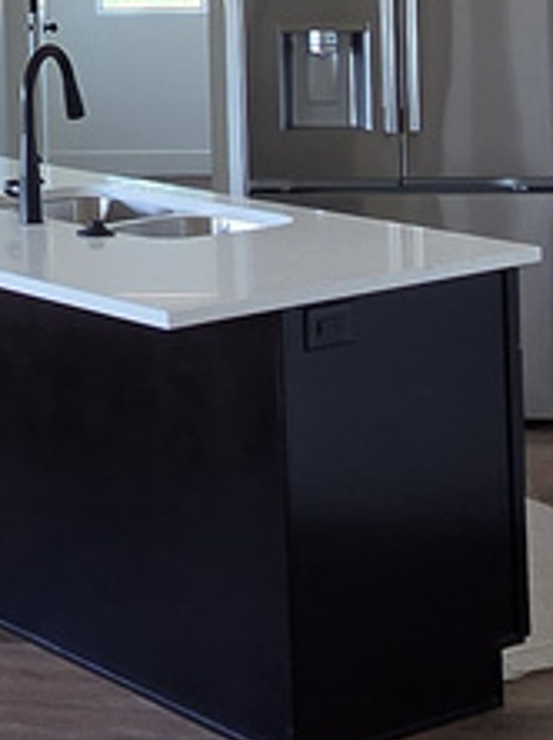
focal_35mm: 90
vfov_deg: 20.5
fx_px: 1921
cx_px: -173
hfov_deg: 15.6
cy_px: -123
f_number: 2.2
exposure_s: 1/120
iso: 64
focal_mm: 2.2
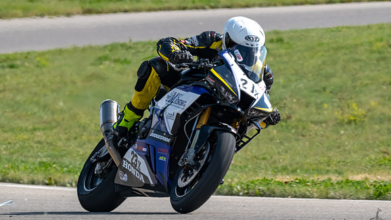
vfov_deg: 1.5
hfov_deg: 2.7
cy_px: 124
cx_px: 252
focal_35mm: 813
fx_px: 8428
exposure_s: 1/1250
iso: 1400
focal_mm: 600
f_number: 16
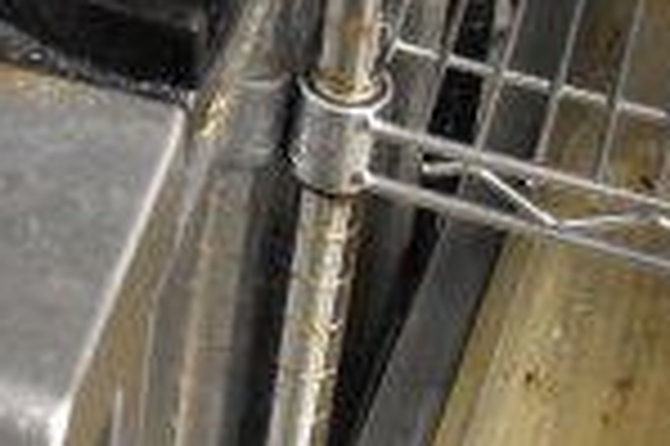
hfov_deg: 14.1
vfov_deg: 10.2
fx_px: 2287
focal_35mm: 123
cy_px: -457
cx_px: -661
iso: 3600
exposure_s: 1/30
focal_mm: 20
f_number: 3.8
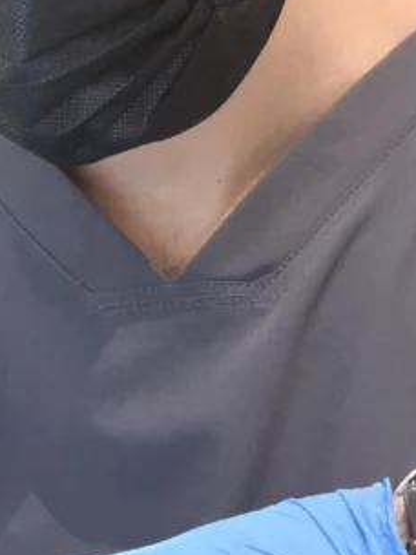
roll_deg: +0.9
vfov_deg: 5.9
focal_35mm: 337
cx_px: -4
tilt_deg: +6.8
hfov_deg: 4.4
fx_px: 5400
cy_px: 301
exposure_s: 1/98
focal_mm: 16.89
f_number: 2.8
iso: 500
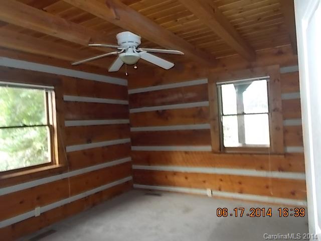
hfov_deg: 67.3
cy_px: 120
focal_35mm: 26
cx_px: 160
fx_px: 241
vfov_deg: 53.1
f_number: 3.2
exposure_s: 1/25
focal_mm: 4.6
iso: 200
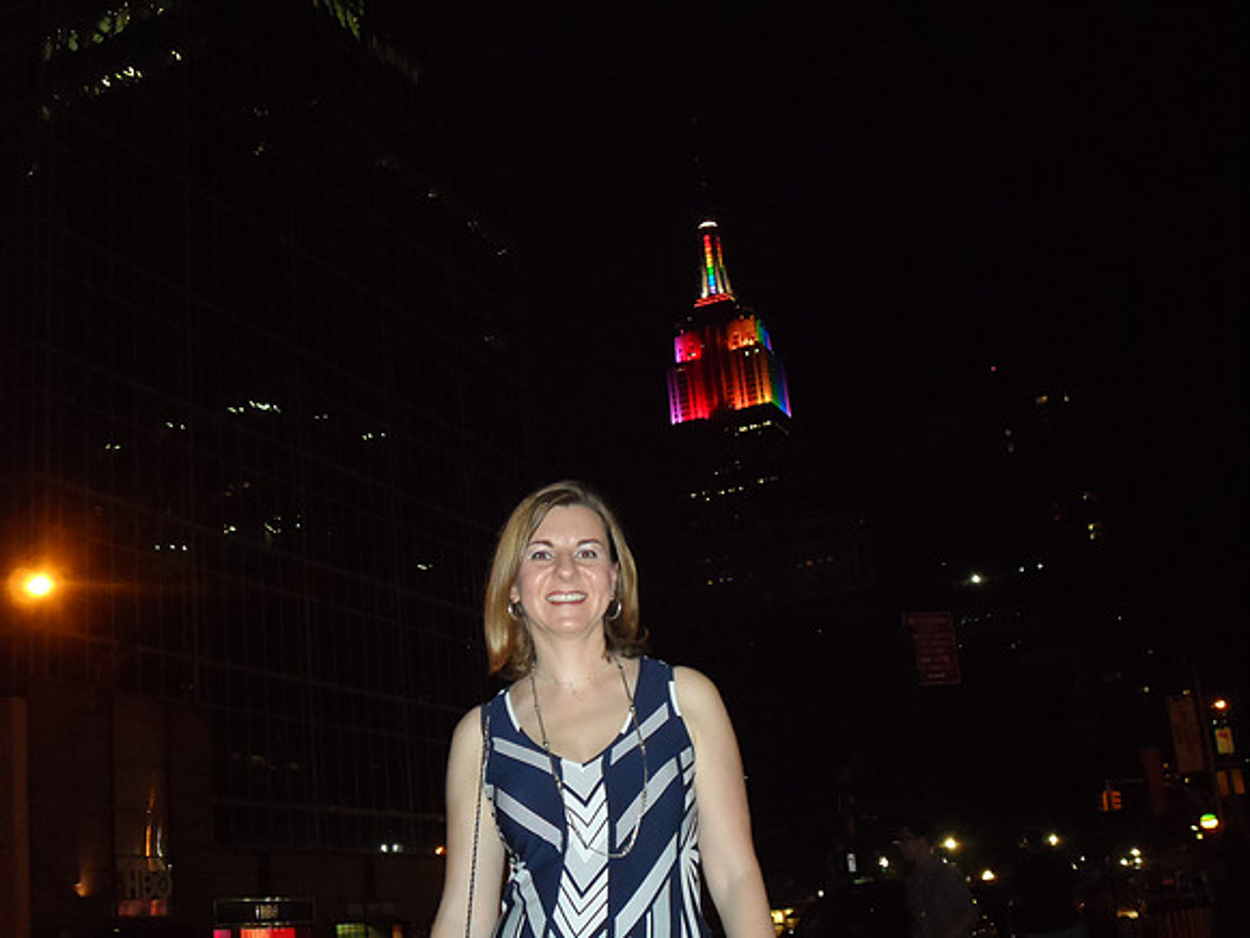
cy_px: 469
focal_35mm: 43
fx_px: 1553
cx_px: 625
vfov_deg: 33.6
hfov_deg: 43.9
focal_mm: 7.8
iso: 640
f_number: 3.2
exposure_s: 1/45
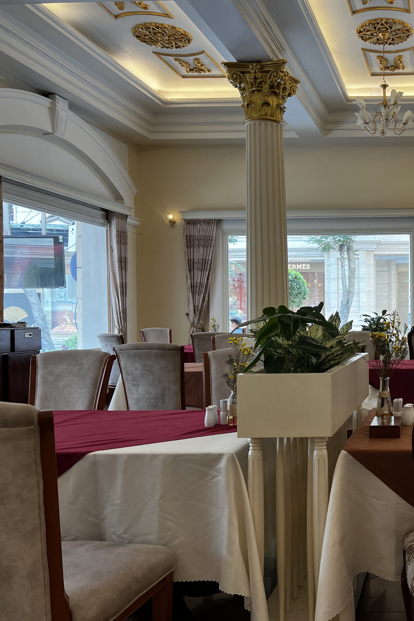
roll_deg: +0.7
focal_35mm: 37
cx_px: 416
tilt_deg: +0.4
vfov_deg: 51.9
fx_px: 638
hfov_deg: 32.9
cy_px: 312
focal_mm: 5.7
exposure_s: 1/100
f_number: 1.5
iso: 64
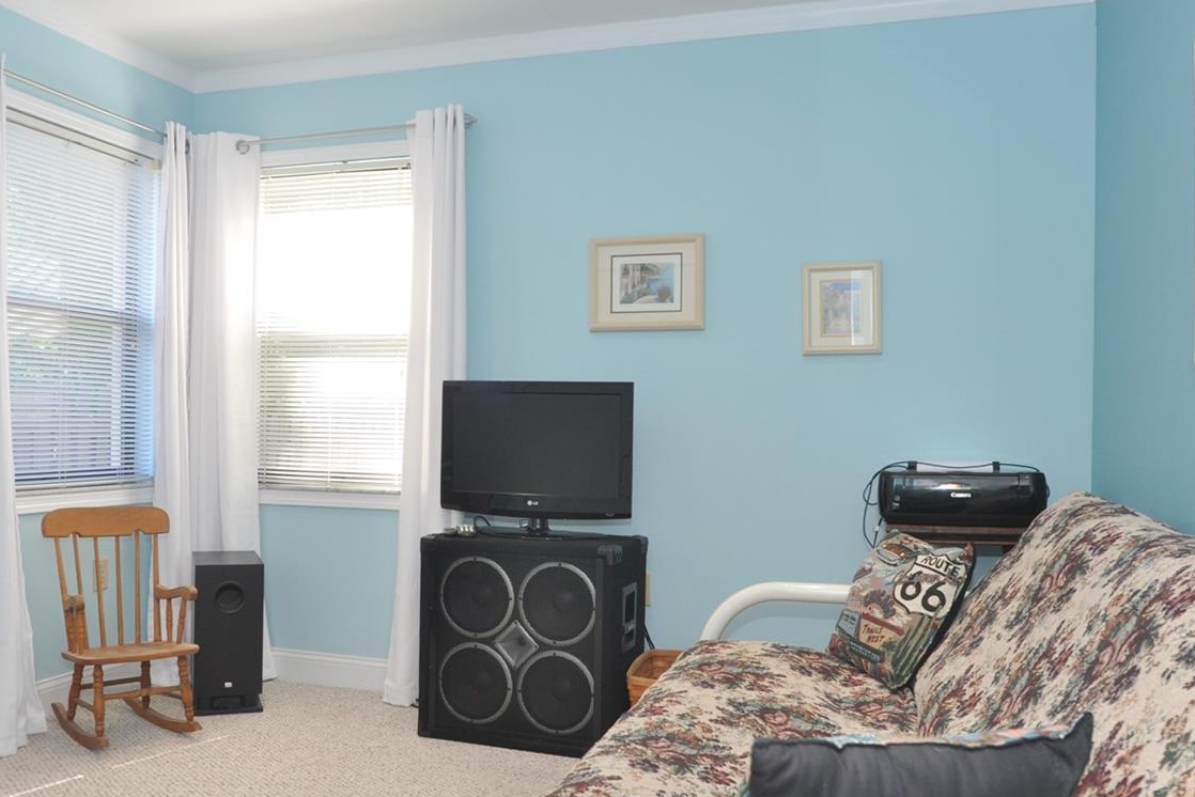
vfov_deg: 43.6
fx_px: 996
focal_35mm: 30
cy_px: 425
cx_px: 538
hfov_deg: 61.8
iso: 400
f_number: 4
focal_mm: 14
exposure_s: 1/60
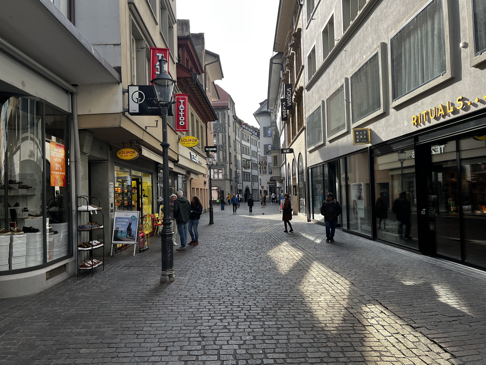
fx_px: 365
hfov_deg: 67.3
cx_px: 243
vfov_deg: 53.1
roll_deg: +2.0
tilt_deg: +1.9
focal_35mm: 26
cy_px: 182
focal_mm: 5.7
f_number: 1.5
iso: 50
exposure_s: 1/917
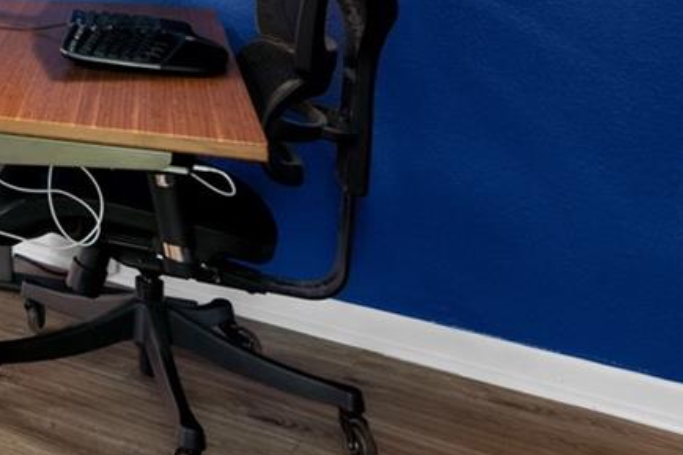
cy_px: -198
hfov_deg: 22.9
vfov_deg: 20.2
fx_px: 1119
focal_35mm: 59
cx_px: -482
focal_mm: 16
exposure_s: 2.5
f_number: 9
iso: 250
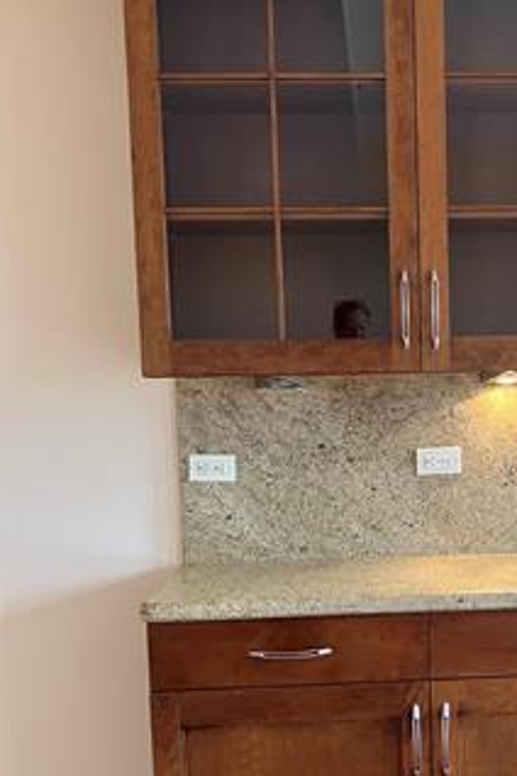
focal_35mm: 44
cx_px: 429
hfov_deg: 29.7
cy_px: 447
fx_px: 948
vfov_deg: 44.4
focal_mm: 3.99
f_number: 1.8
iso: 200
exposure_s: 1/60
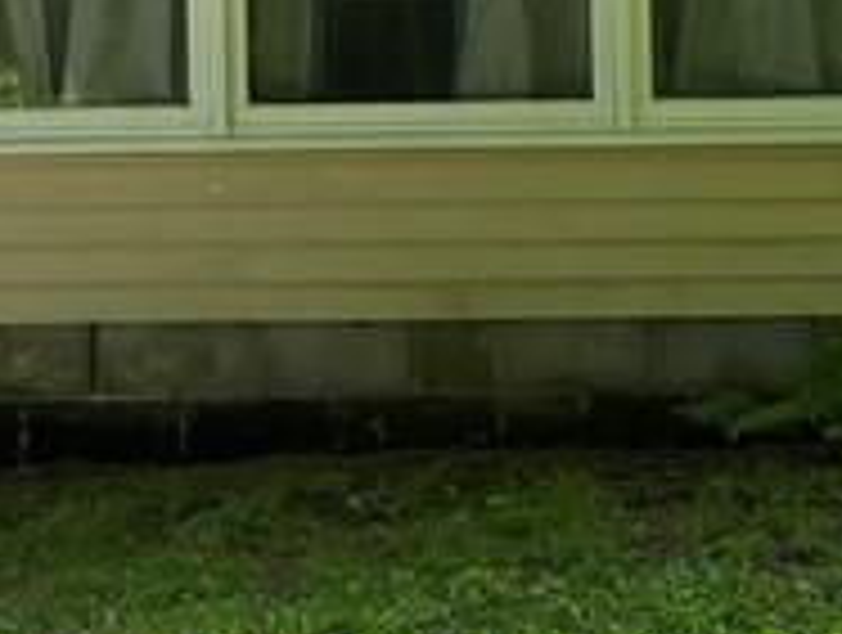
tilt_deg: -0.7
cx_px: 270
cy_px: 126
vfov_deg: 10.5
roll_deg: +0.8
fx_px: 3461
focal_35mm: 142
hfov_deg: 13.8
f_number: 1.8
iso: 32
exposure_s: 1/458
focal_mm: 4.25
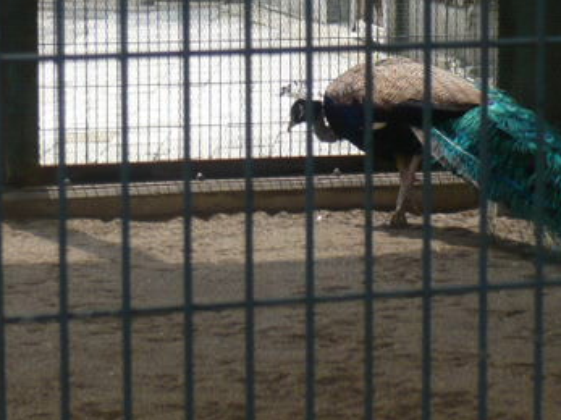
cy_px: 103
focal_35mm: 142
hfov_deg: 13.9
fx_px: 2301
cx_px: 370
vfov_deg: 10.4
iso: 100
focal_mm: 8.4
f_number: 3.8
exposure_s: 1/400
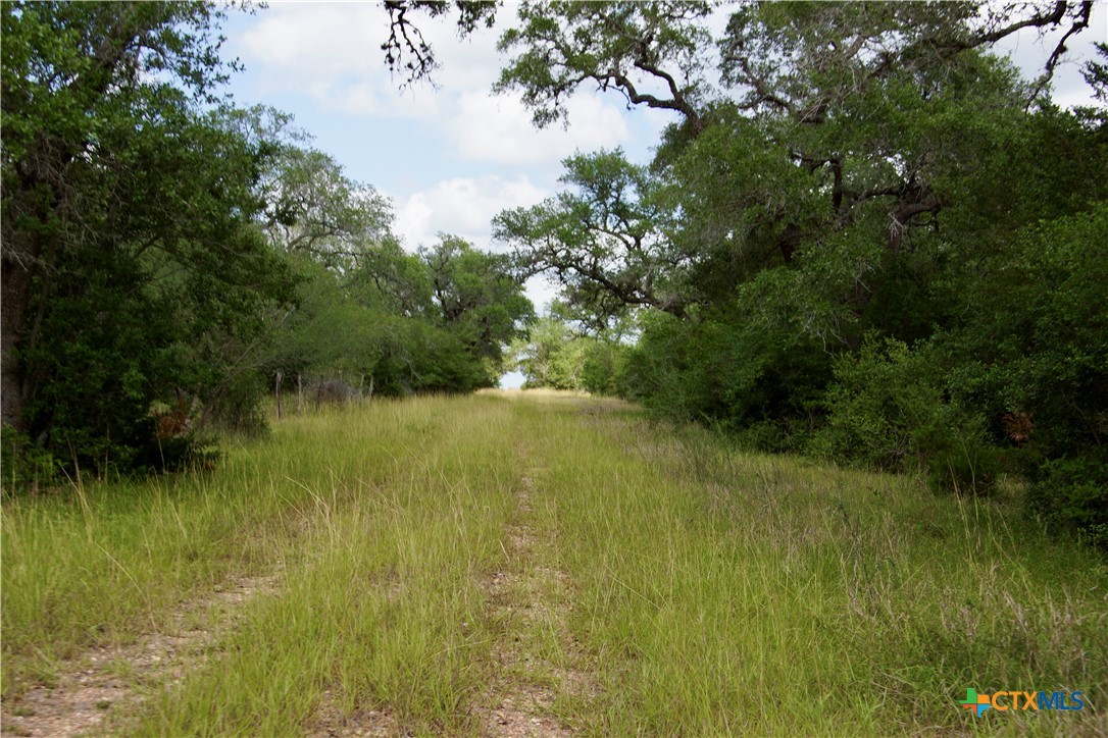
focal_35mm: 52
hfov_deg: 37.9
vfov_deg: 25.8
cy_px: 369
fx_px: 1616
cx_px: 554
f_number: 8
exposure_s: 1/200
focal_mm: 35
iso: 100
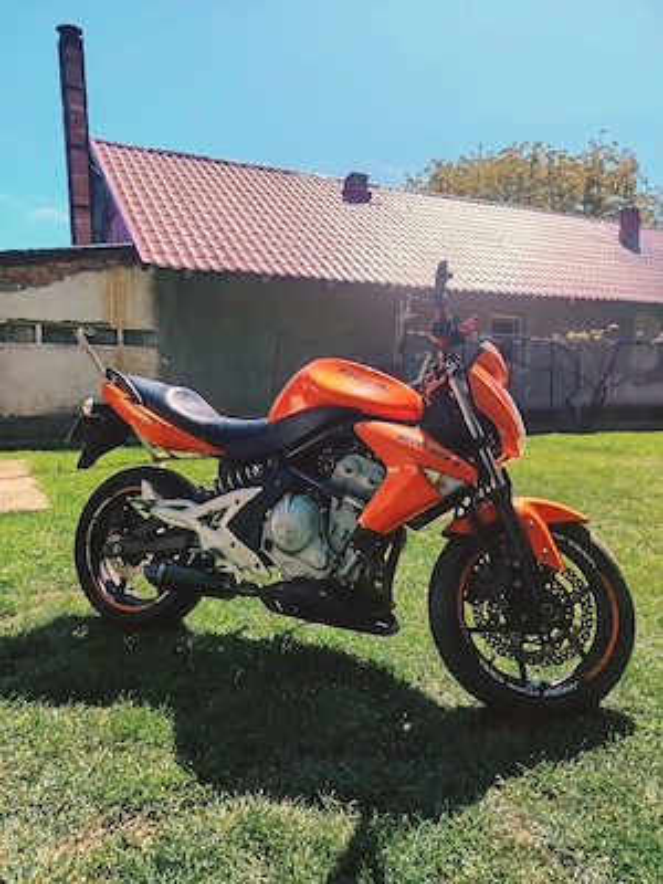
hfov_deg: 56.8
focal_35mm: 24
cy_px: 442
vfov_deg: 71.6
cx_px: 332
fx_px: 613
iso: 100
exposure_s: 1/1250
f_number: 1.75
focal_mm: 5.25
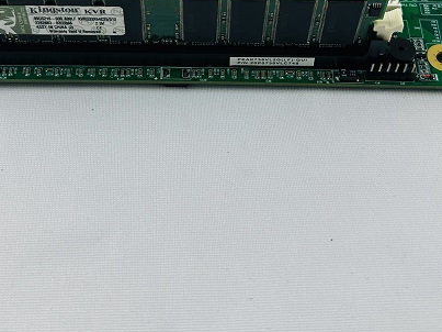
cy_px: -48
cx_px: 201
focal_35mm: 60
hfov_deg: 32.2
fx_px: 766
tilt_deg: -50.6
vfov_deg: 22.8
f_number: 1.78
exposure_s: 1/120
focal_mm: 6.86
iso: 64
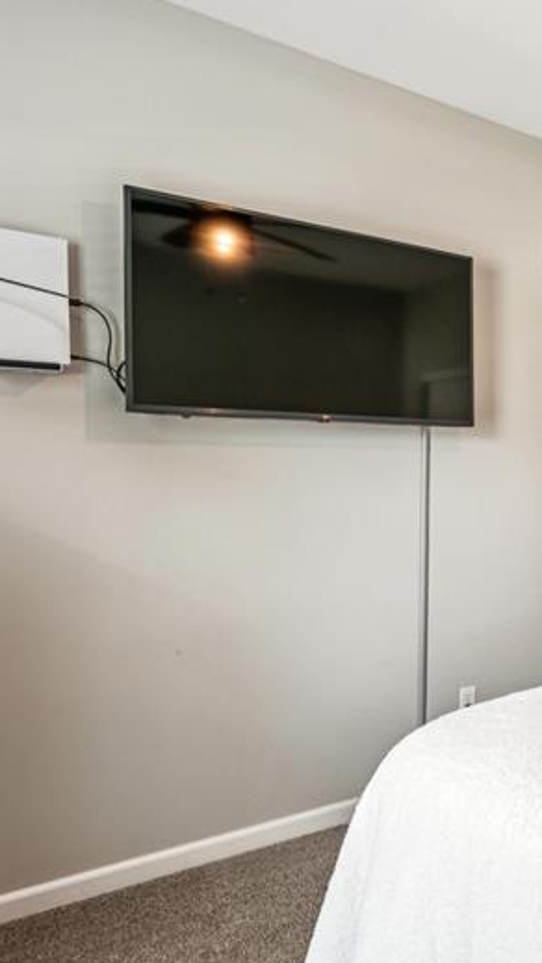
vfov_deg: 59.7
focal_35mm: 33
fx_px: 839
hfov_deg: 29.0
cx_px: 707
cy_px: 492
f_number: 13
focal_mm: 15.9
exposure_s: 1/5
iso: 320
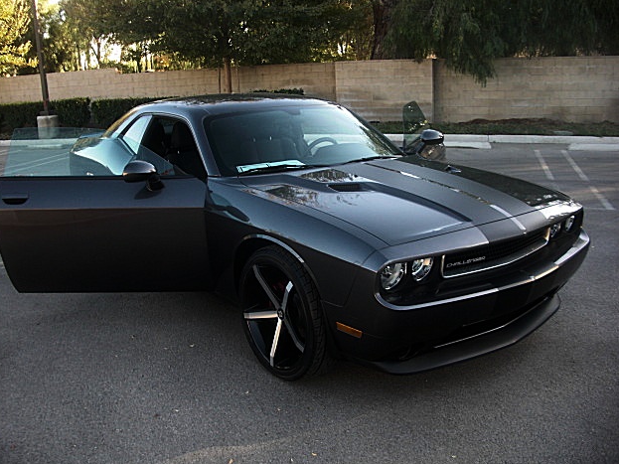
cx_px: 304
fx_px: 662
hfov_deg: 50.1
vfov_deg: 38.7
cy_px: 231
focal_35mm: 37
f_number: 2.8
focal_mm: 6.3
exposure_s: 1/60
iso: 50
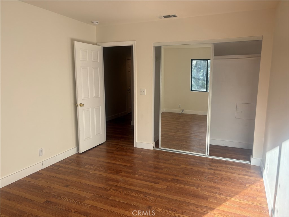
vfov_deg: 53.1
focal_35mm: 26
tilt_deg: -8.2
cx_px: 144
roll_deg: +0.4
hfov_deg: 67.3
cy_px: 108
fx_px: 217
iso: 50
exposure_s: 1/407
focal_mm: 5.96
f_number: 1.6
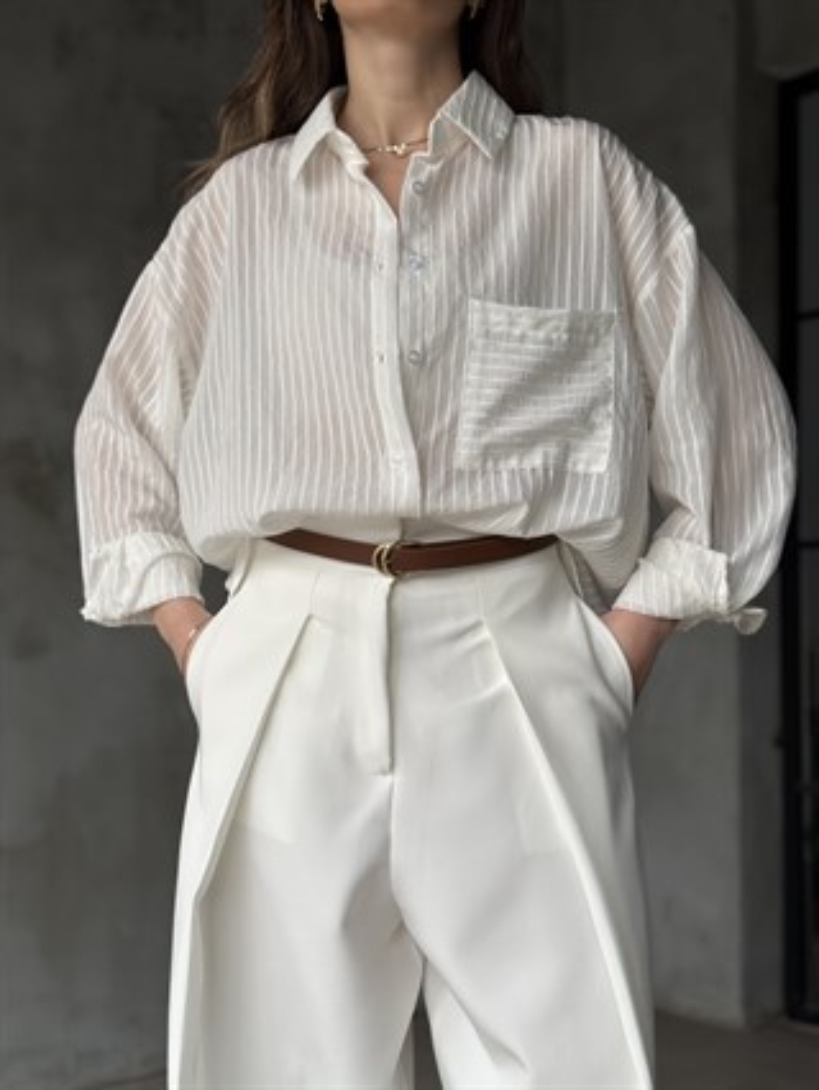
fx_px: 1513
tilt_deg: +2.8
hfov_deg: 30.3
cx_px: 410
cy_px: 545
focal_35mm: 48
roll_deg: -0.5
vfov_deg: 39.6
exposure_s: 1/121
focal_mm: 6.76
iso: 80
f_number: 1.78
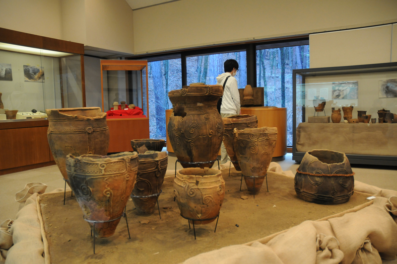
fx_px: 297
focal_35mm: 27
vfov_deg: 47.8
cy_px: 132
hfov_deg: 67.5
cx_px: 198
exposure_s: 1/50
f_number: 4
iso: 800
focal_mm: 18
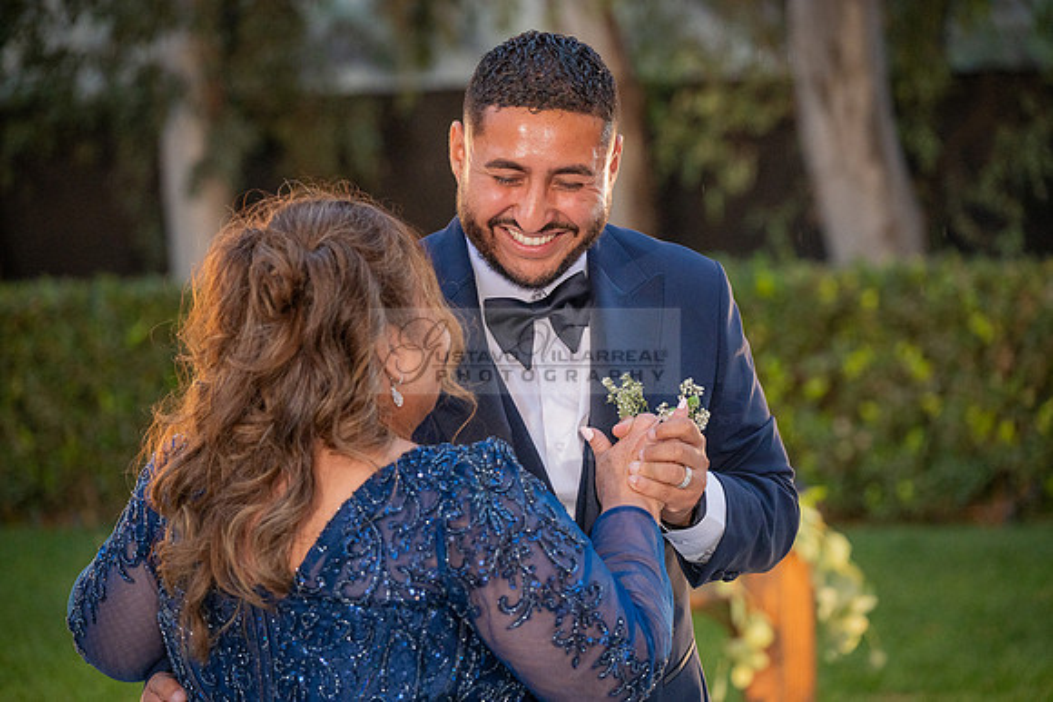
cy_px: 351
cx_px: 526
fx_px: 3511
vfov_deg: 11.4
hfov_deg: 17.1
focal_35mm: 120
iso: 1600
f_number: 4
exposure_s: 1/200
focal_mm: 120
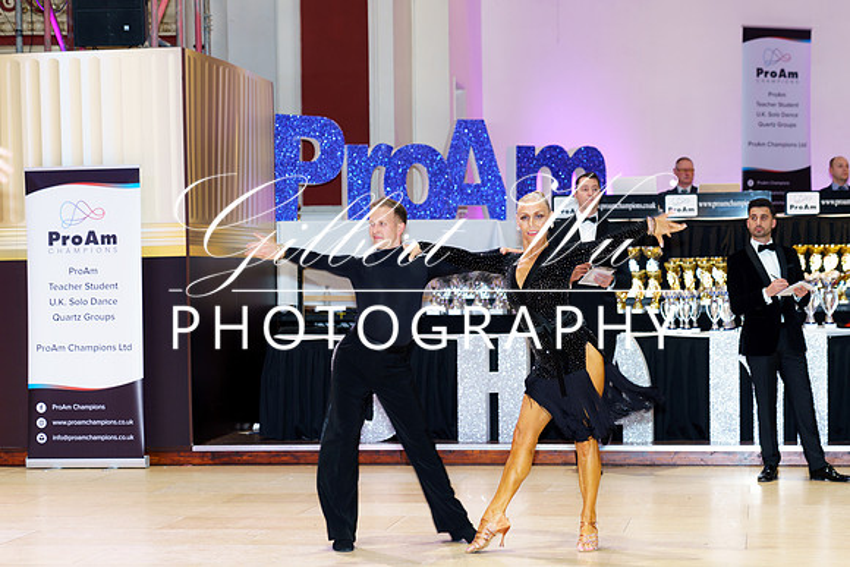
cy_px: 298
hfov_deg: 25.1
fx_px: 1909
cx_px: 475
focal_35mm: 81
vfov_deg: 16.9
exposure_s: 1/60
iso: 400
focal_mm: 70
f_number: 2.8
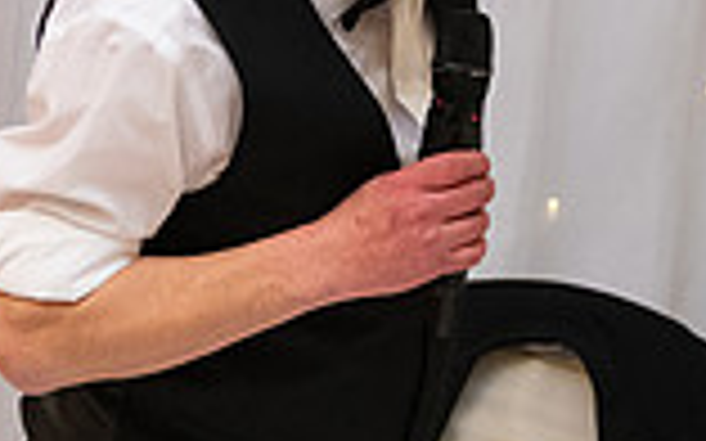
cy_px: 38
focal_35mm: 181
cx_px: 733
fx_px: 3481
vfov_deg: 7.2
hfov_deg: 11.4
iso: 1250
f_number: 3.5
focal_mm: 48
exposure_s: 1/160
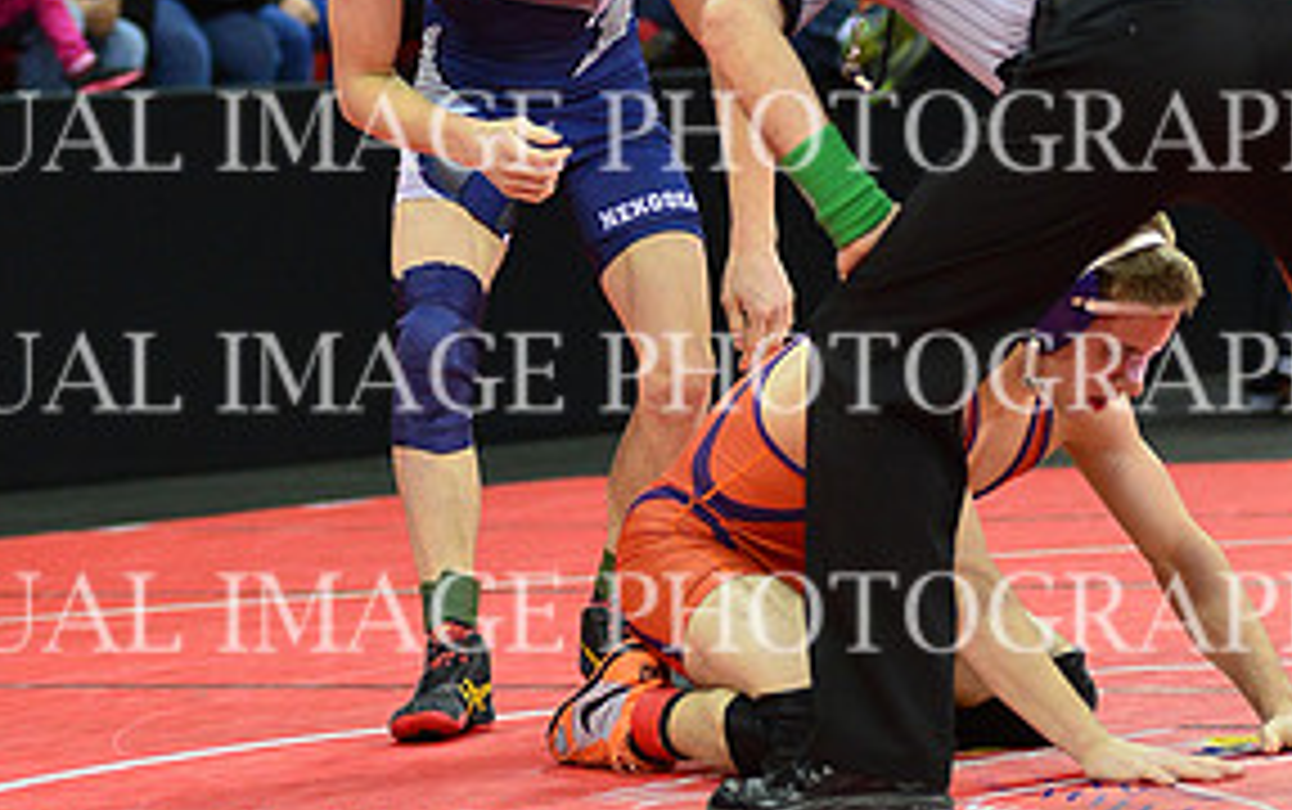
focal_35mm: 189
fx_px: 6661
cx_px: 569
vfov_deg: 6.9
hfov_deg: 11.1
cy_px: 14
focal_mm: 92
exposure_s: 1/800
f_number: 4
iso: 3200
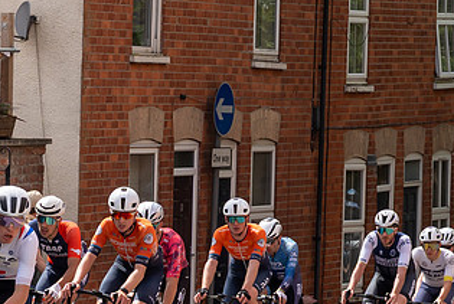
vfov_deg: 4.6
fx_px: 3789
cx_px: 28
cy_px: 227
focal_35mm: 300
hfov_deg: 6.8
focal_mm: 70
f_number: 5
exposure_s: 1/1000
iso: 200
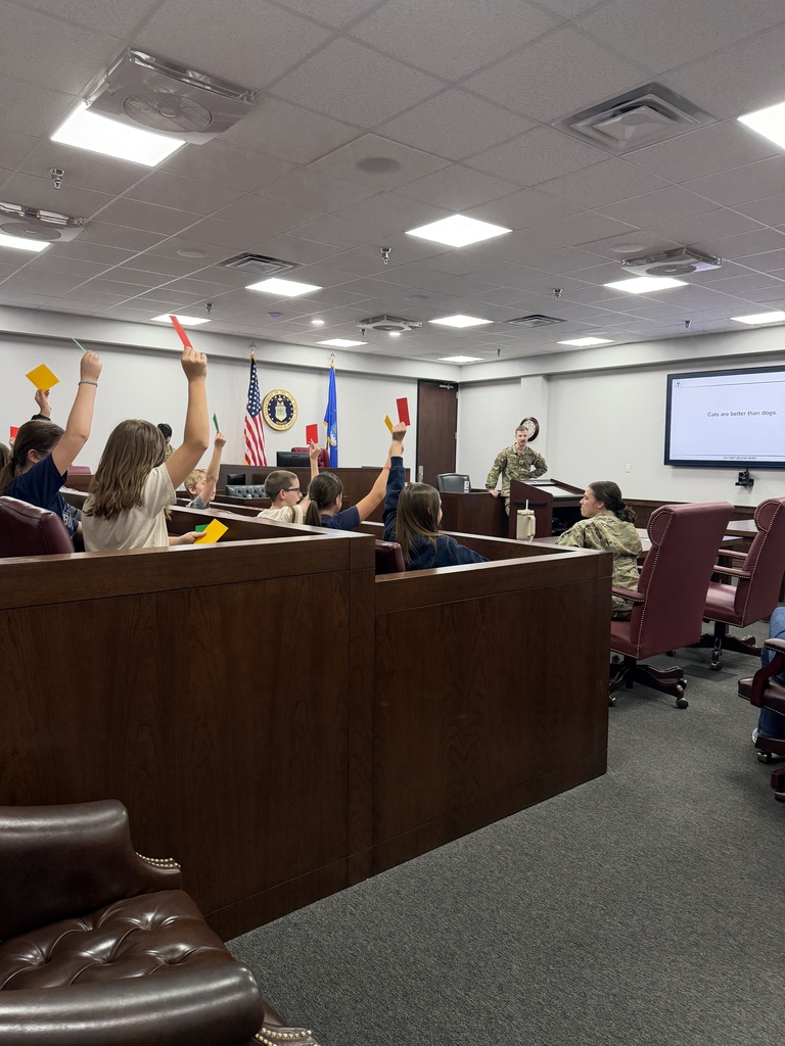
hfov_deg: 56.8
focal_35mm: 24
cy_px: 523
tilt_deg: -5.7
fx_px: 726
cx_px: 392
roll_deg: -1.7
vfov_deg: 71.6
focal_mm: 6.76
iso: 320
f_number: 1.78
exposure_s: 1/120
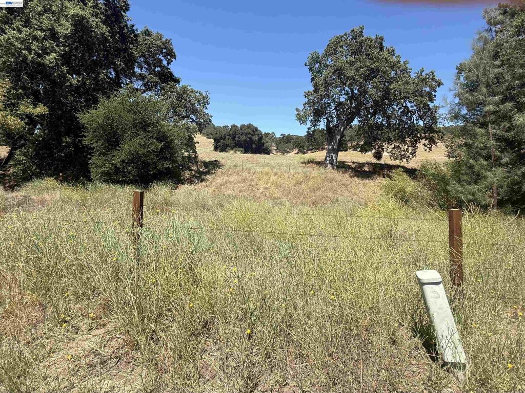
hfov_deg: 102.1
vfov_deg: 85.7
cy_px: 196
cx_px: 262
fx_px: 212
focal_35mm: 14
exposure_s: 1/1431
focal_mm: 2.22
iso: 50
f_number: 2.2
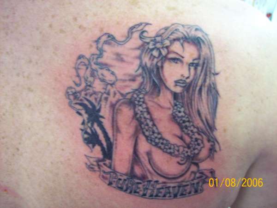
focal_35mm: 36
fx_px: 288
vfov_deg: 39.7
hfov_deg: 51.4
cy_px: 104
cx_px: 138
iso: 160
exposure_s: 1/8
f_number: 2.7
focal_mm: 6
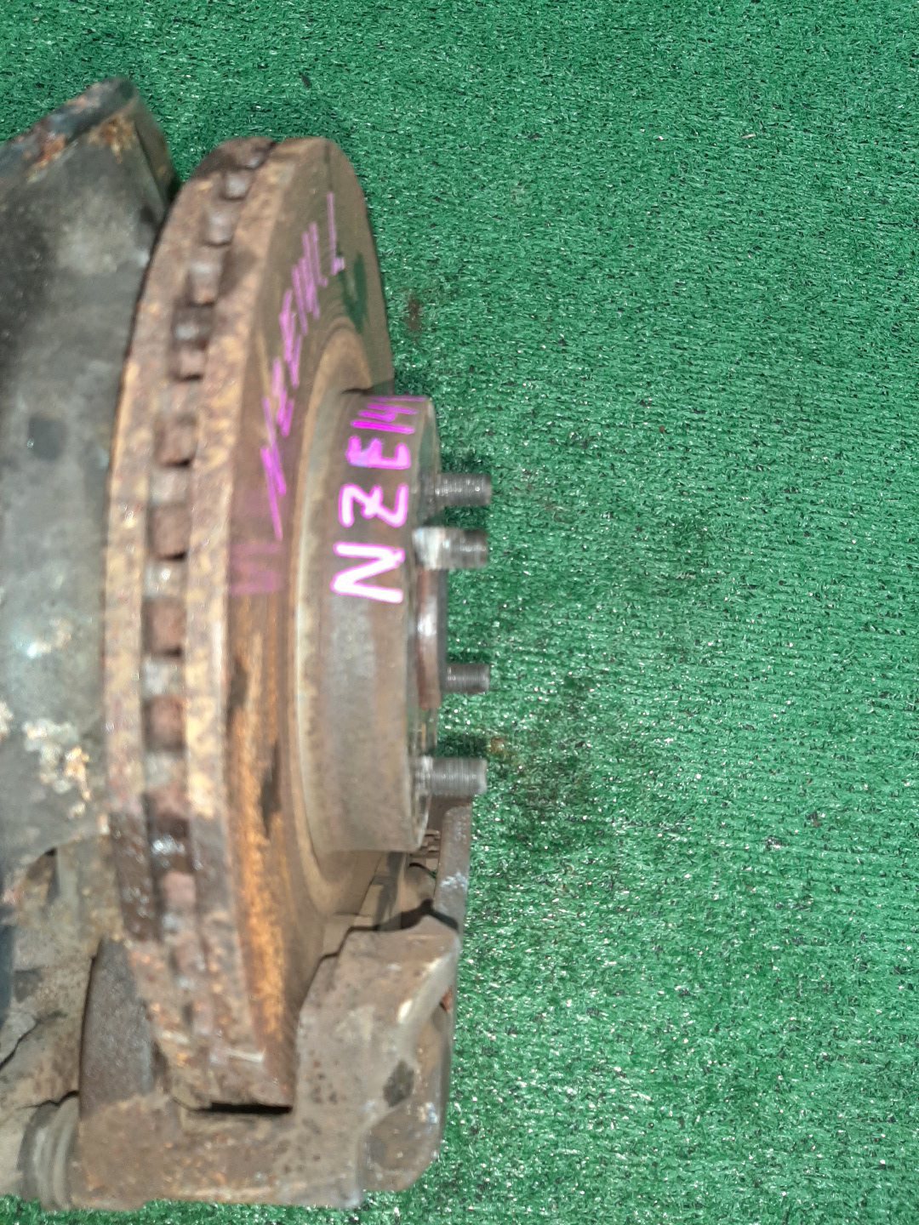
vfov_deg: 67.3
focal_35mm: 26
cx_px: 460
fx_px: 920
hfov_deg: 53.1
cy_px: 612
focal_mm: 3.93
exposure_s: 1/33
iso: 176
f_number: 1.7
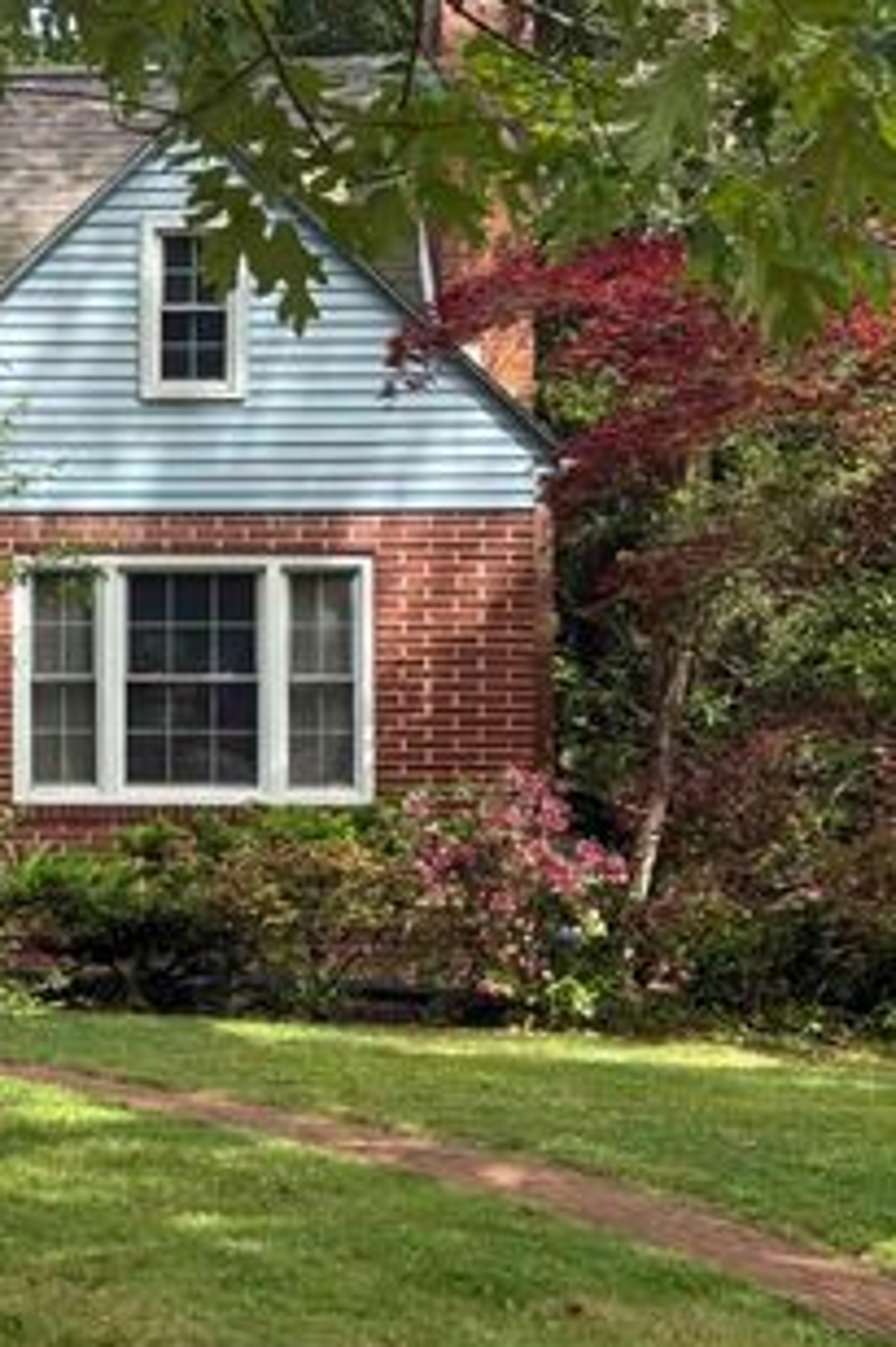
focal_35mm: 81
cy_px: 667
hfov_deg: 16.3
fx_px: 3027
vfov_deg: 25.1
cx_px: -109
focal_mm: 6.76
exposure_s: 1/1285
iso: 64
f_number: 1.78
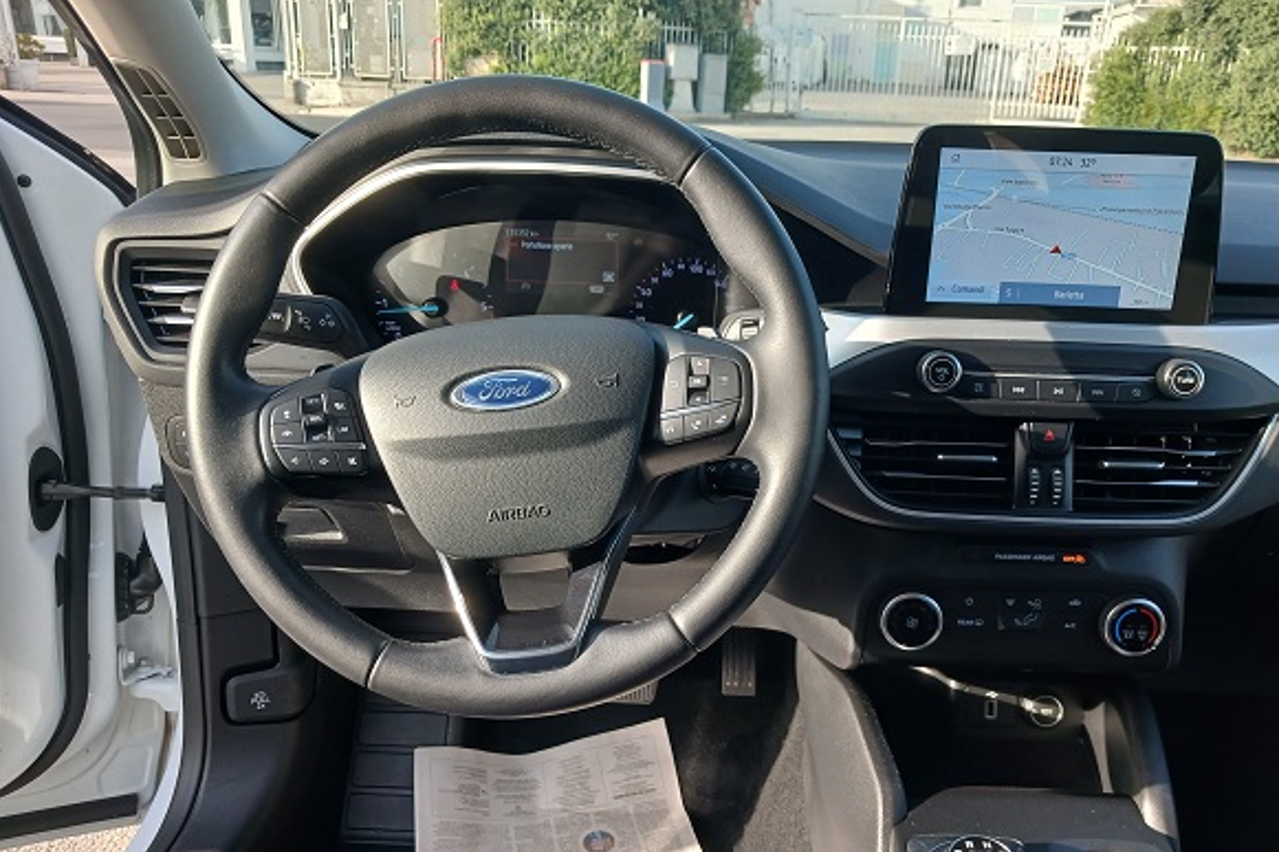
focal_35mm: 29
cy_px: 458
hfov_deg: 63.7
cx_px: 641
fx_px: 1030
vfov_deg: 44.9
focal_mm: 3.98
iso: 32
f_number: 1.8
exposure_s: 1/100
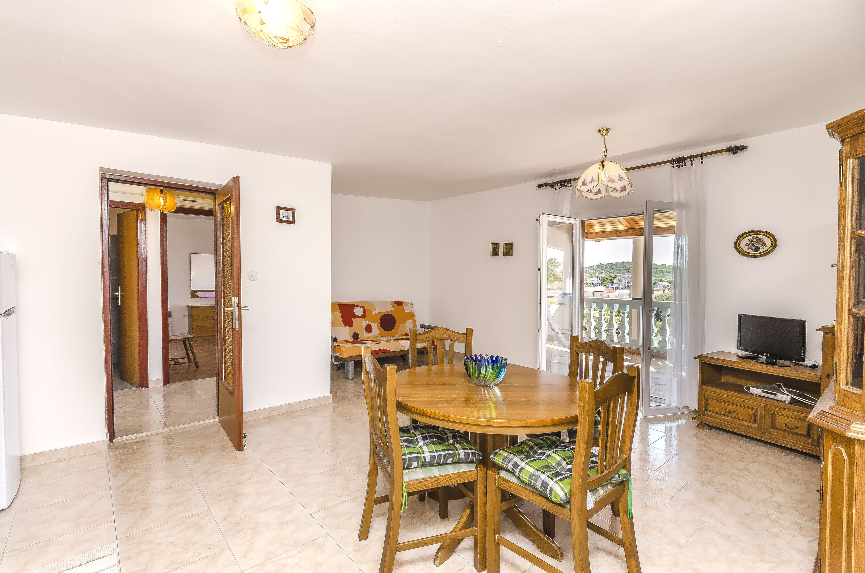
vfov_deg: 71.8
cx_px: 432
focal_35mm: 16
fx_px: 396
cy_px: 286
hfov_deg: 95.1
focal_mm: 11
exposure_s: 1/80
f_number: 8
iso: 100
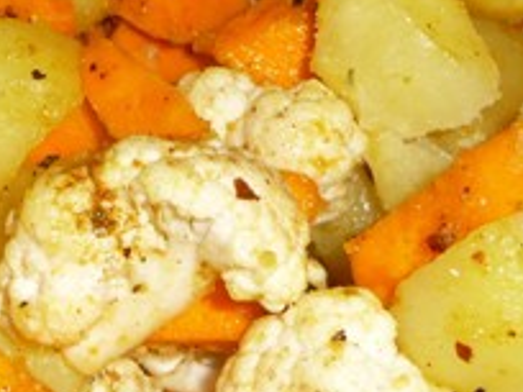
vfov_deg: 16.8
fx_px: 1330
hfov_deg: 21.3
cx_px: -31
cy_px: 202
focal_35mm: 88
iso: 100
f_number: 3.3
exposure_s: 1/30
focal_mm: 4.7
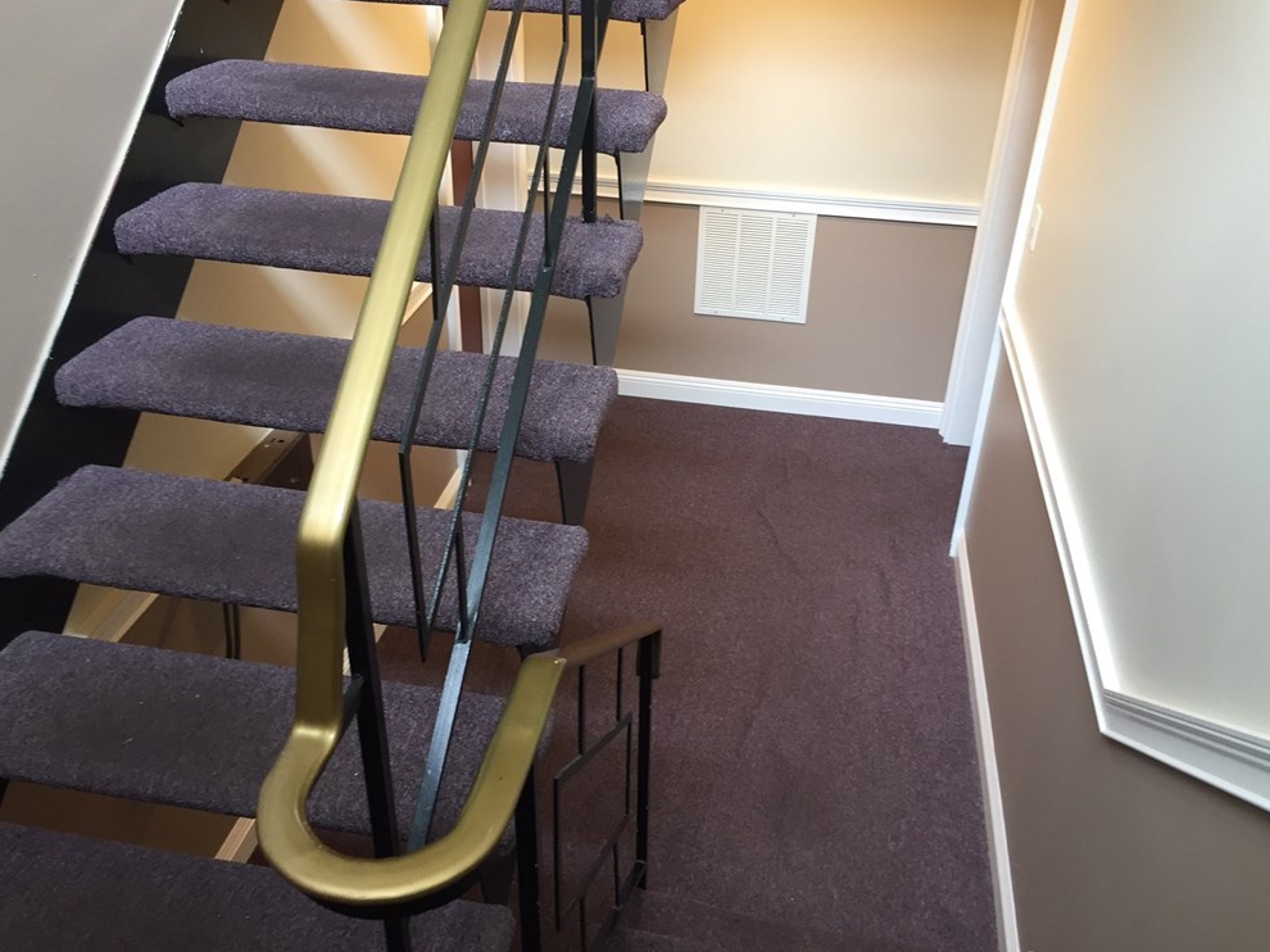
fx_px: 1100
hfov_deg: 60.0
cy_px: 463
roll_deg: -1.2
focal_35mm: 30
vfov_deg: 46.8
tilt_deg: -30.7
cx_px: 629
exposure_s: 1/30
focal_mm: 4.15
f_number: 2.2
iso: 64
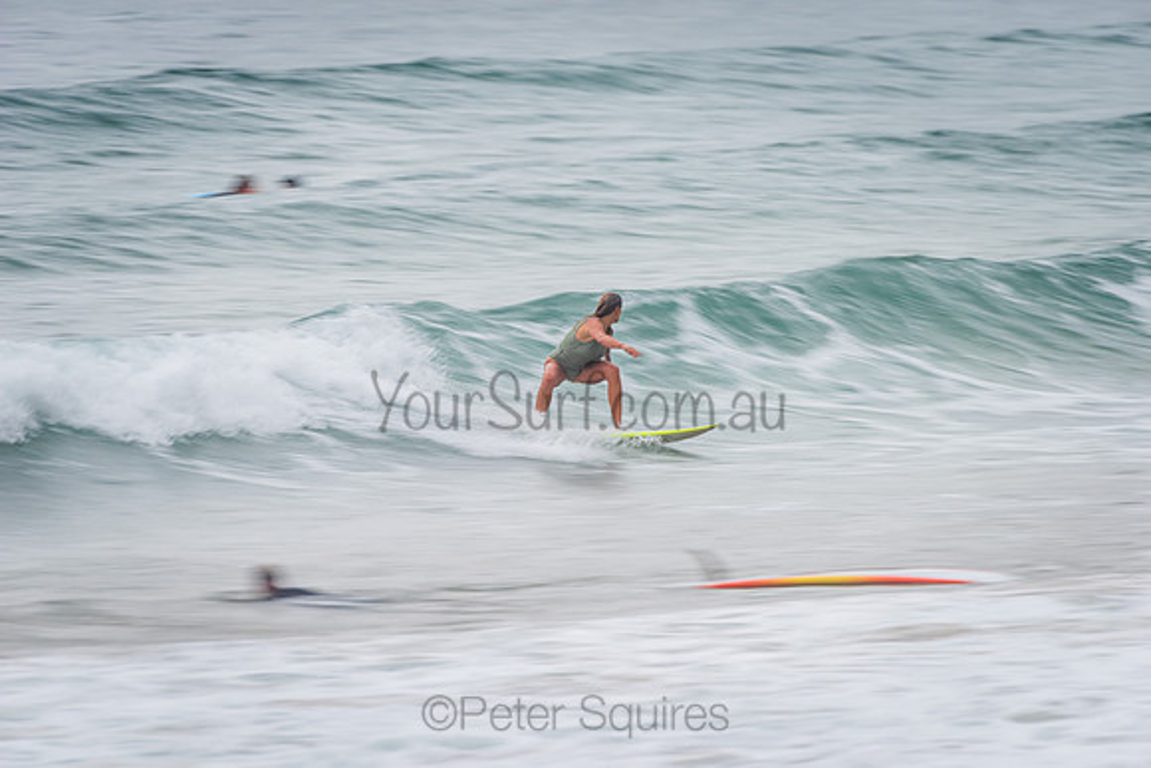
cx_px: 576
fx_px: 15989
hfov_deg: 4.1
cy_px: 384
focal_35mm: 500
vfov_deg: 2.8
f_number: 8
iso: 64
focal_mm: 500
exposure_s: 1/30
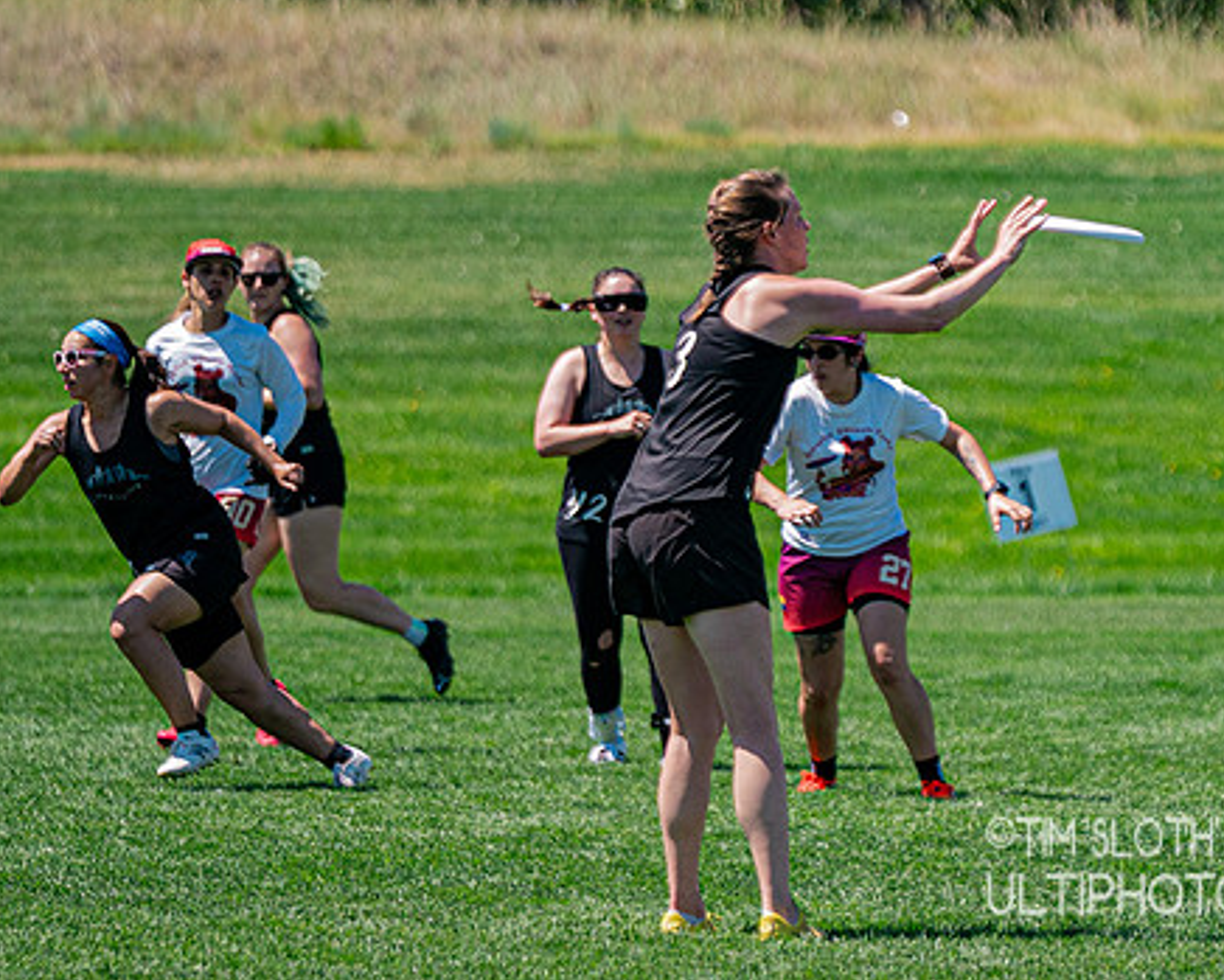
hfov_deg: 4.6
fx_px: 15327
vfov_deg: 3.7
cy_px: 447
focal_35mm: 423
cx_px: 926
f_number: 2.8
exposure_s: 1/6400
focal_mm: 200
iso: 500
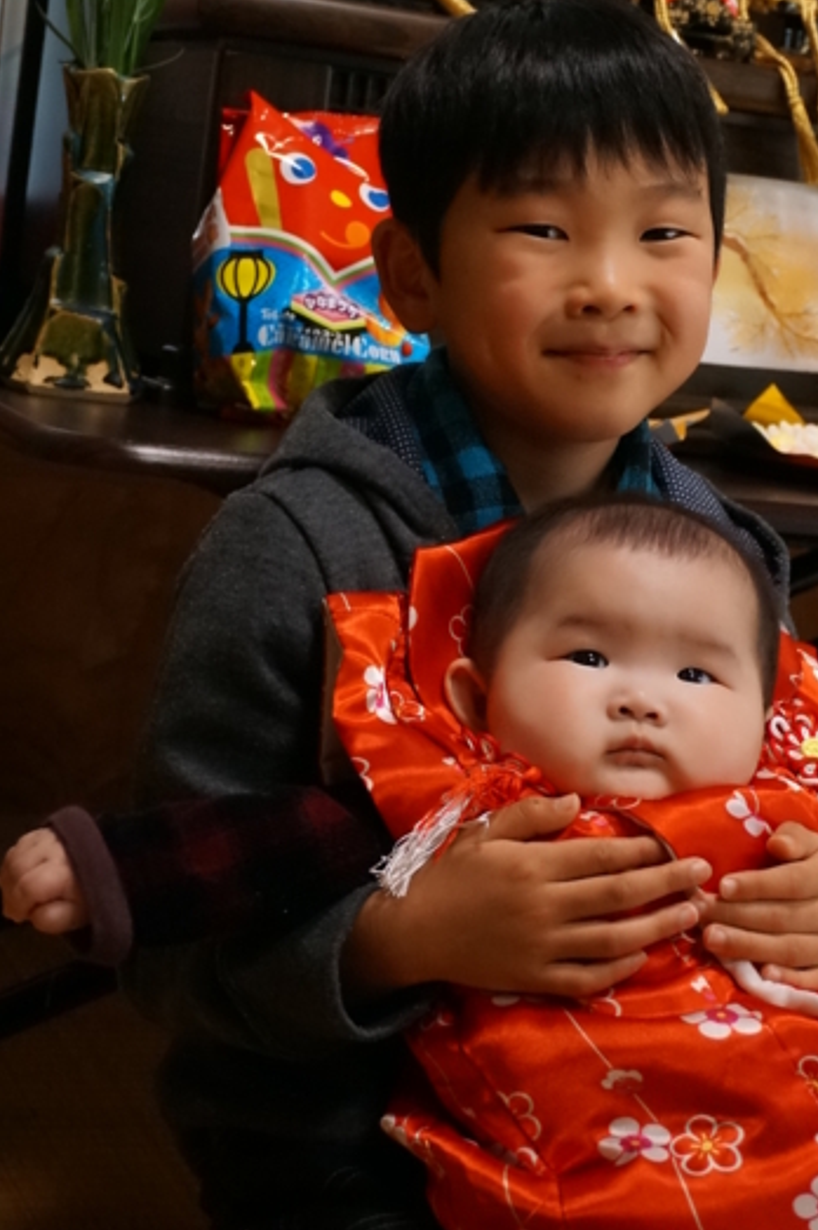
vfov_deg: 26.4
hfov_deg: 17.9
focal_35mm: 76
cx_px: 599
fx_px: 2586
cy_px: 303
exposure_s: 1/250
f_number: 5
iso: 6400
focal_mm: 33
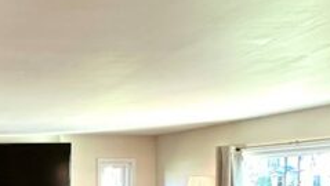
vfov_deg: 22.6
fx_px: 447
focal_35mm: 51
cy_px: 186
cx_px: -117
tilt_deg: +0.3
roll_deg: +0.3
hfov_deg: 30.3
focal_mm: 2.22
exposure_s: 1/60
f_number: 2.2
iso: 200
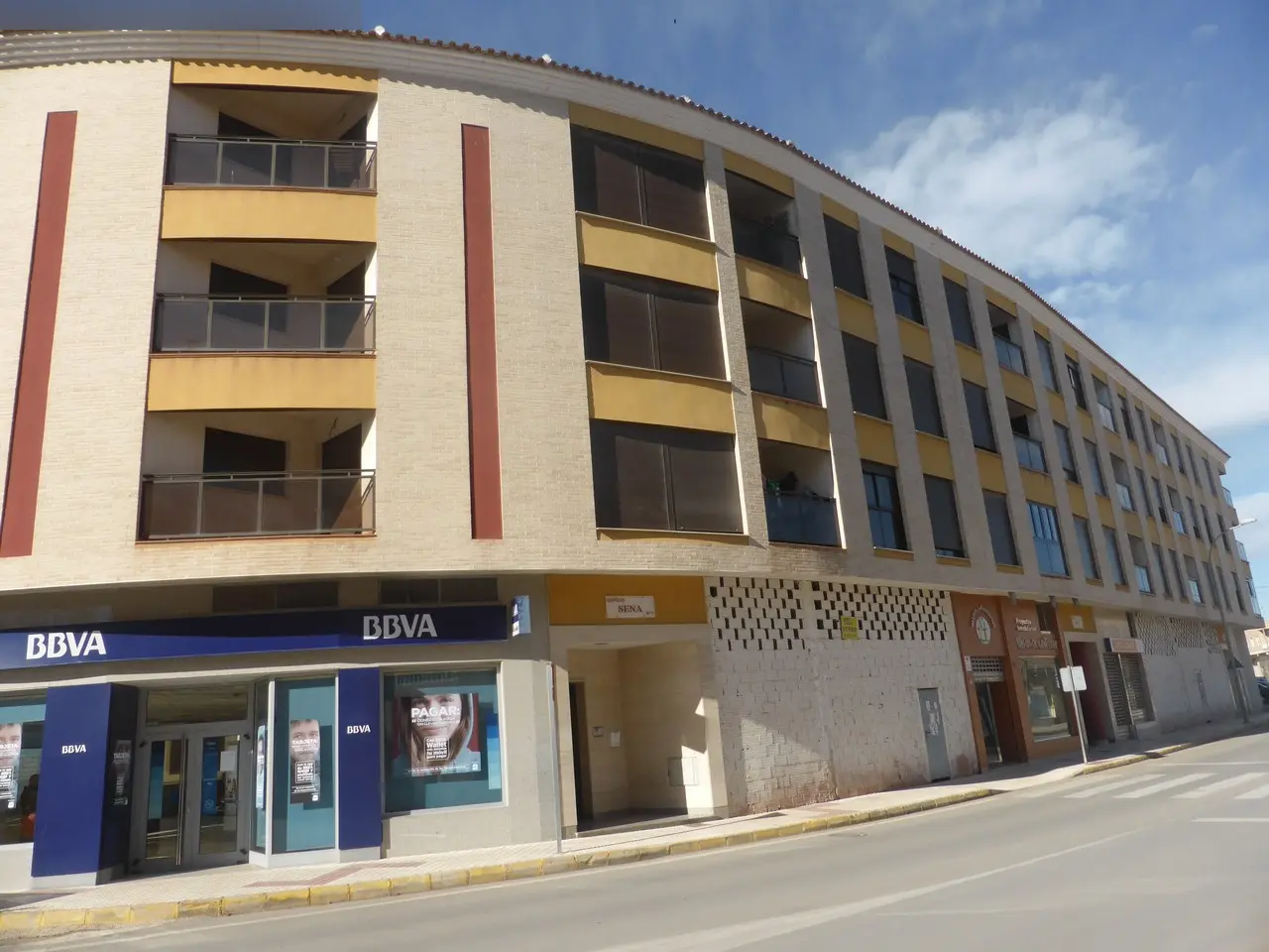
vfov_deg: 56.8
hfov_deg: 71.6
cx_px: 634
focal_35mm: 24
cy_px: 476
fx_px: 880
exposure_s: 1/1000
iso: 100
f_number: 3.3
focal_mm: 4.3
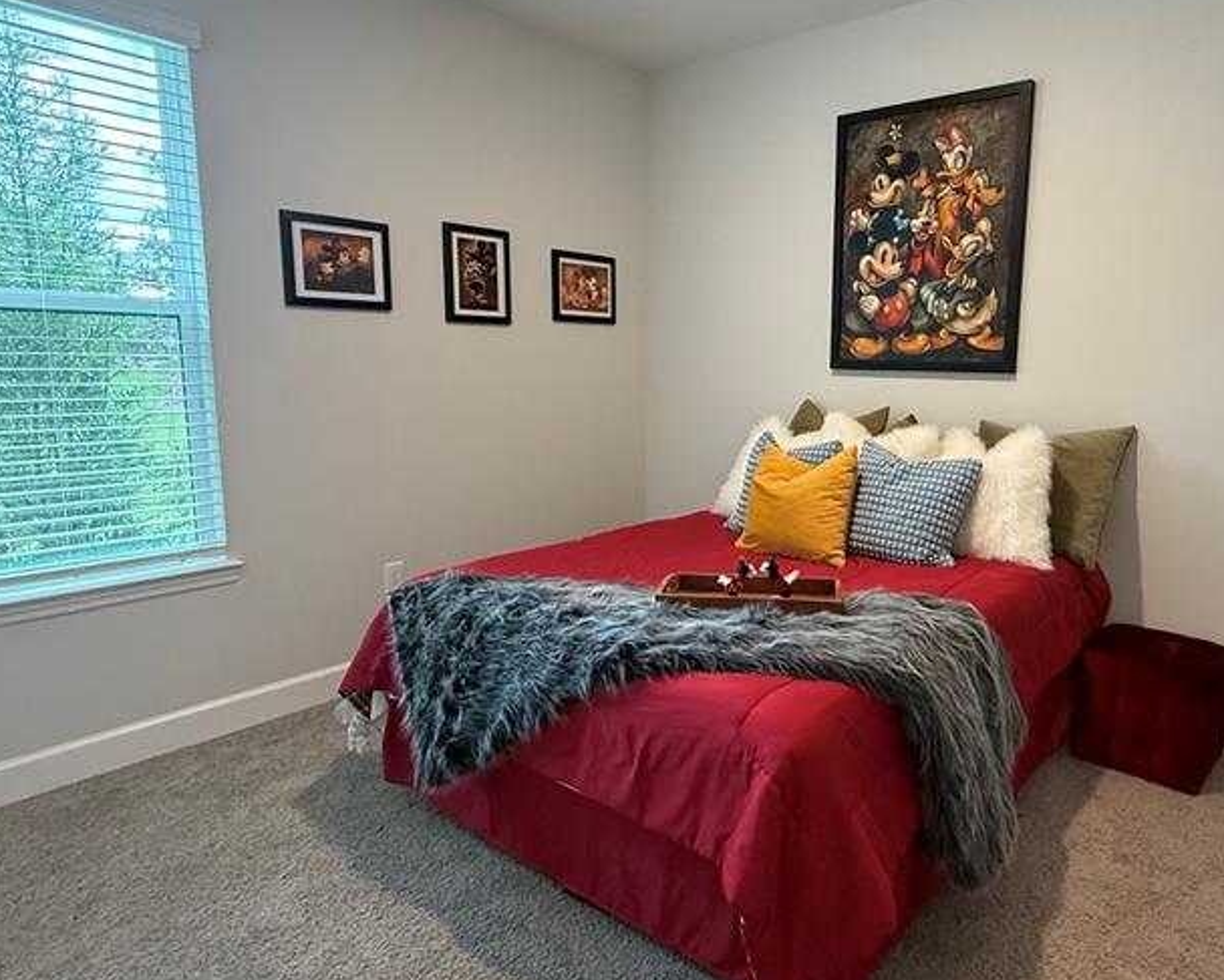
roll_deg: -1.2
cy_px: 487
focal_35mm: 23
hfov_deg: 71.9
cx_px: 729
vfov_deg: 60.9
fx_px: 834
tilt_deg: -8.2
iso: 500
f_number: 2.2
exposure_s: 1/60
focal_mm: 2.22
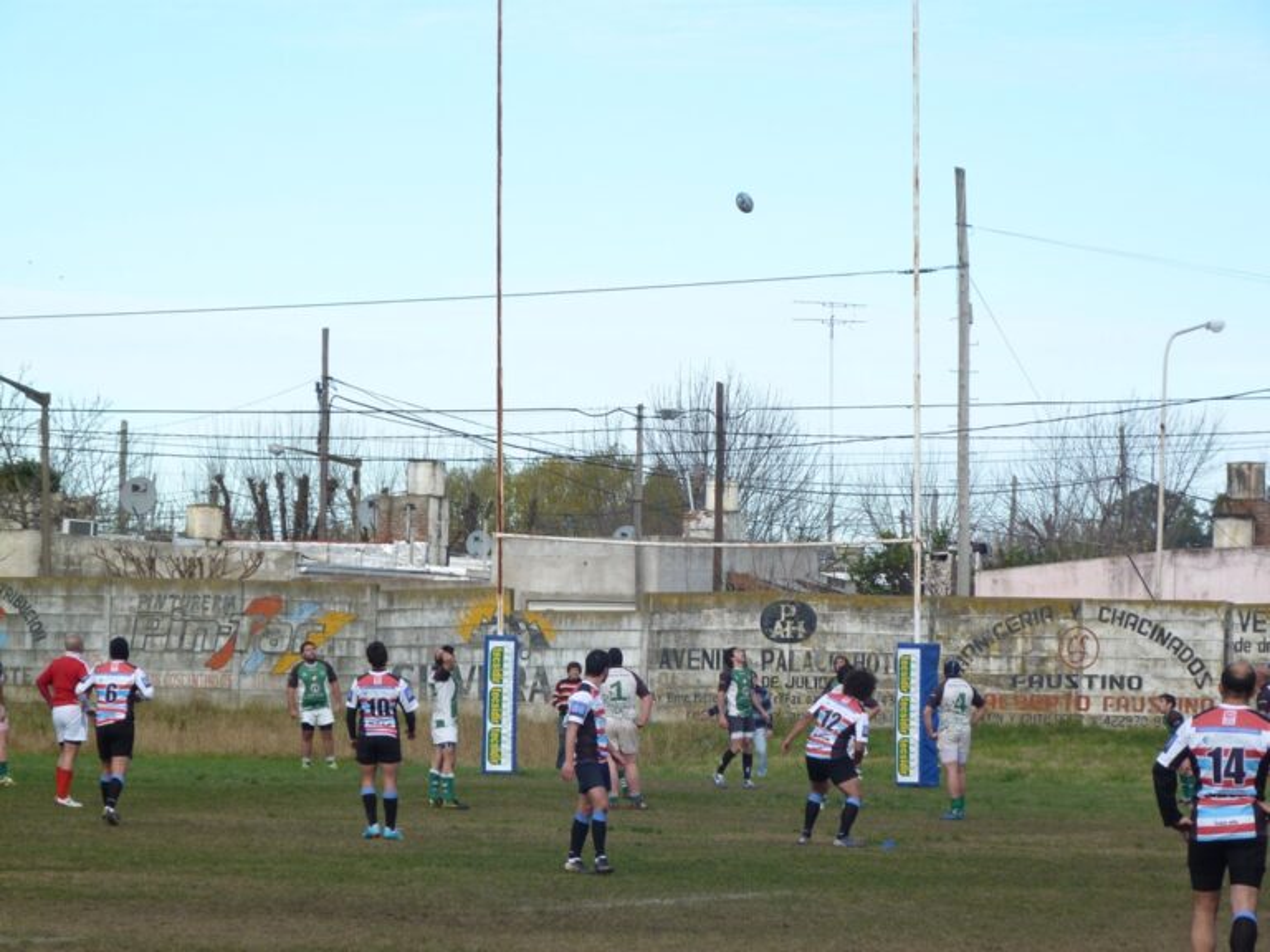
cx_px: 635
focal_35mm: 177
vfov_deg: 8.4
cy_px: 476
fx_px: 6494
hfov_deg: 11.2
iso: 160
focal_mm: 31.9
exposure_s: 1/500
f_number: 3.8
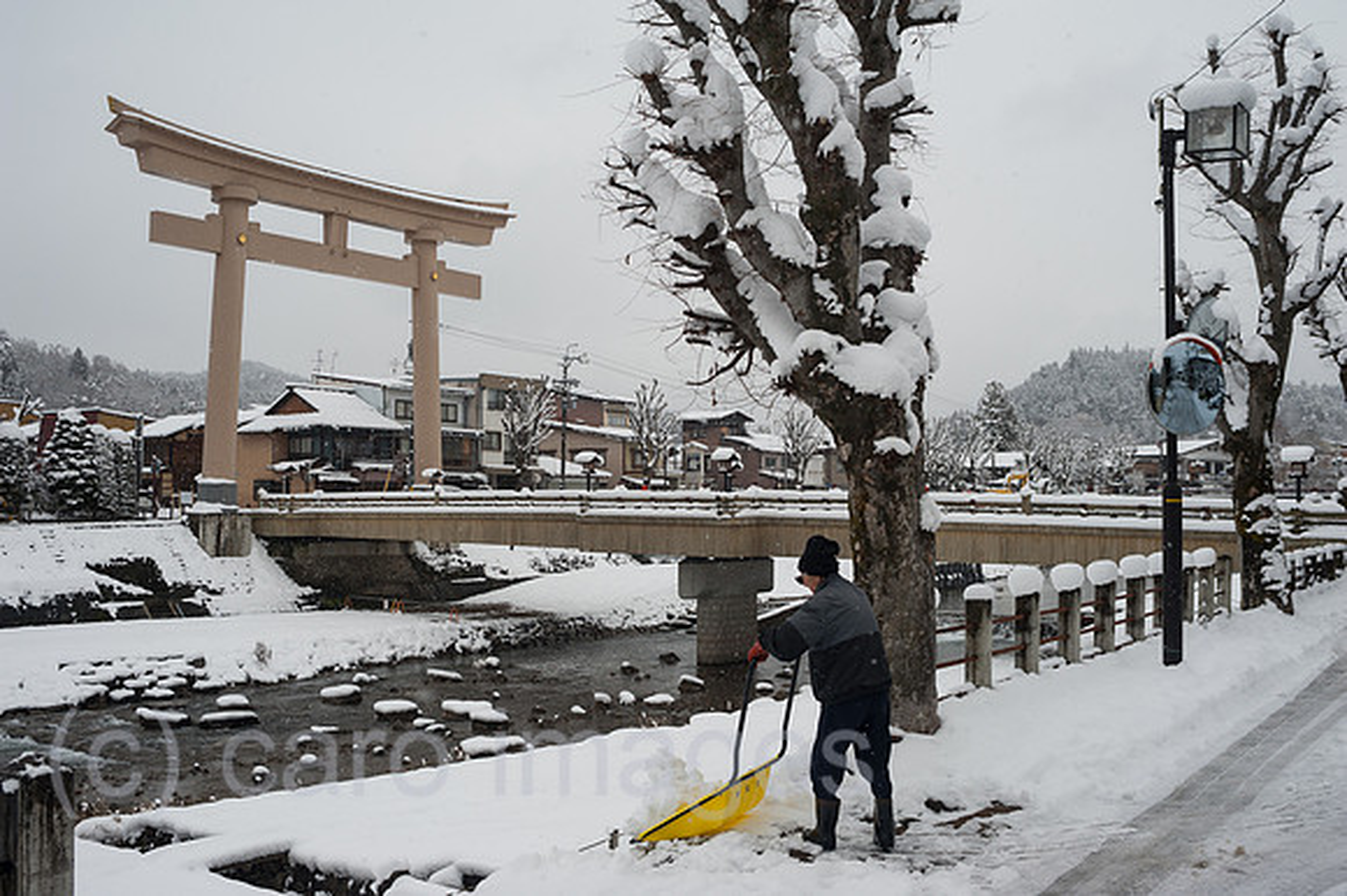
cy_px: 448
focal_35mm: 35
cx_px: 674
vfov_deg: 37.8
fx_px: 1309
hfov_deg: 54.5
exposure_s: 1/640
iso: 200
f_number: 8
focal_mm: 35
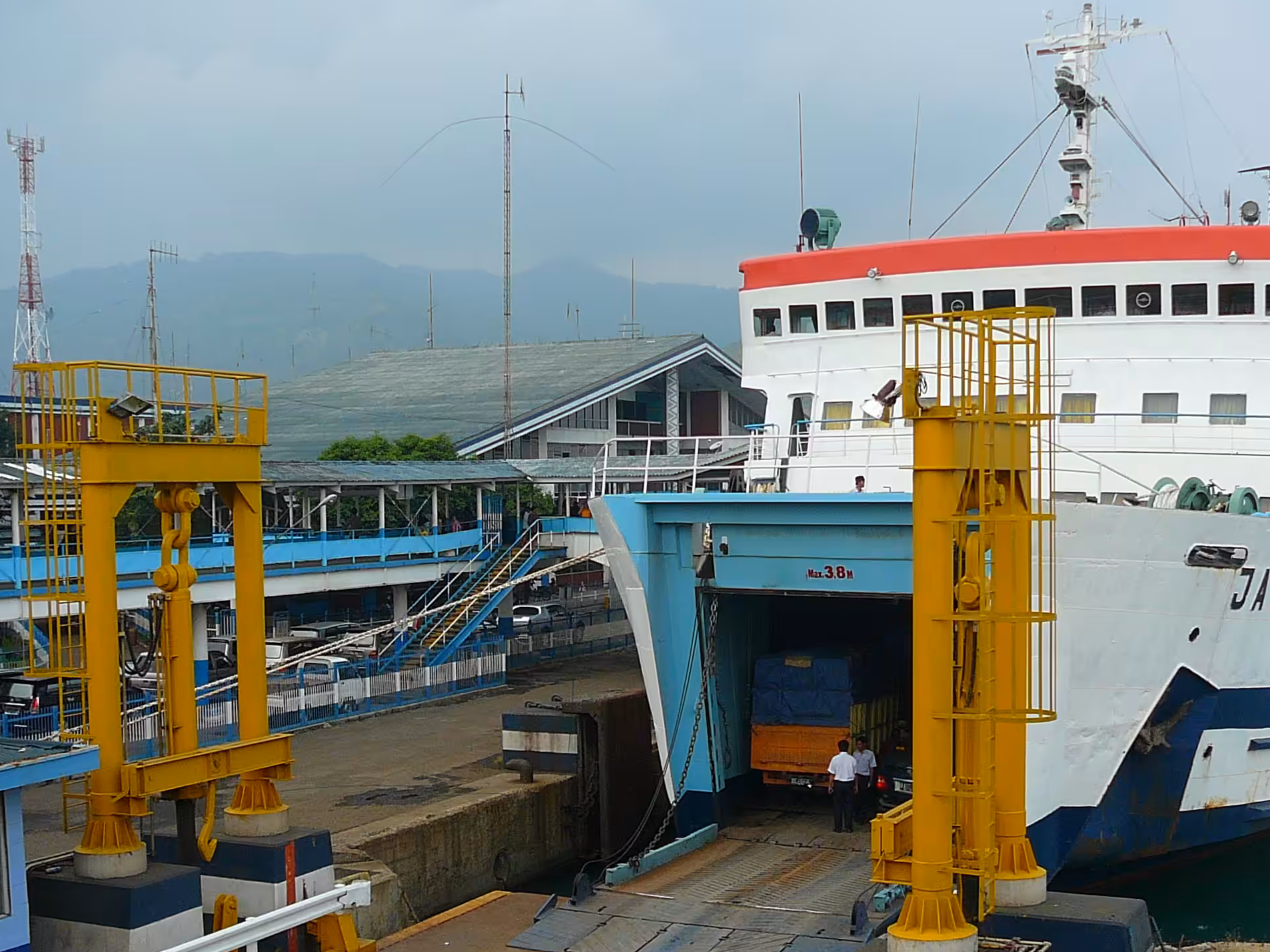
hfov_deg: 40.4
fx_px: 1725
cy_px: 592
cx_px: 700
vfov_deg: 30.8
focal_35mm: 47
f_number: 2.8
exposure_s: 1/1000
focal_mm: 5.2
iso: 80
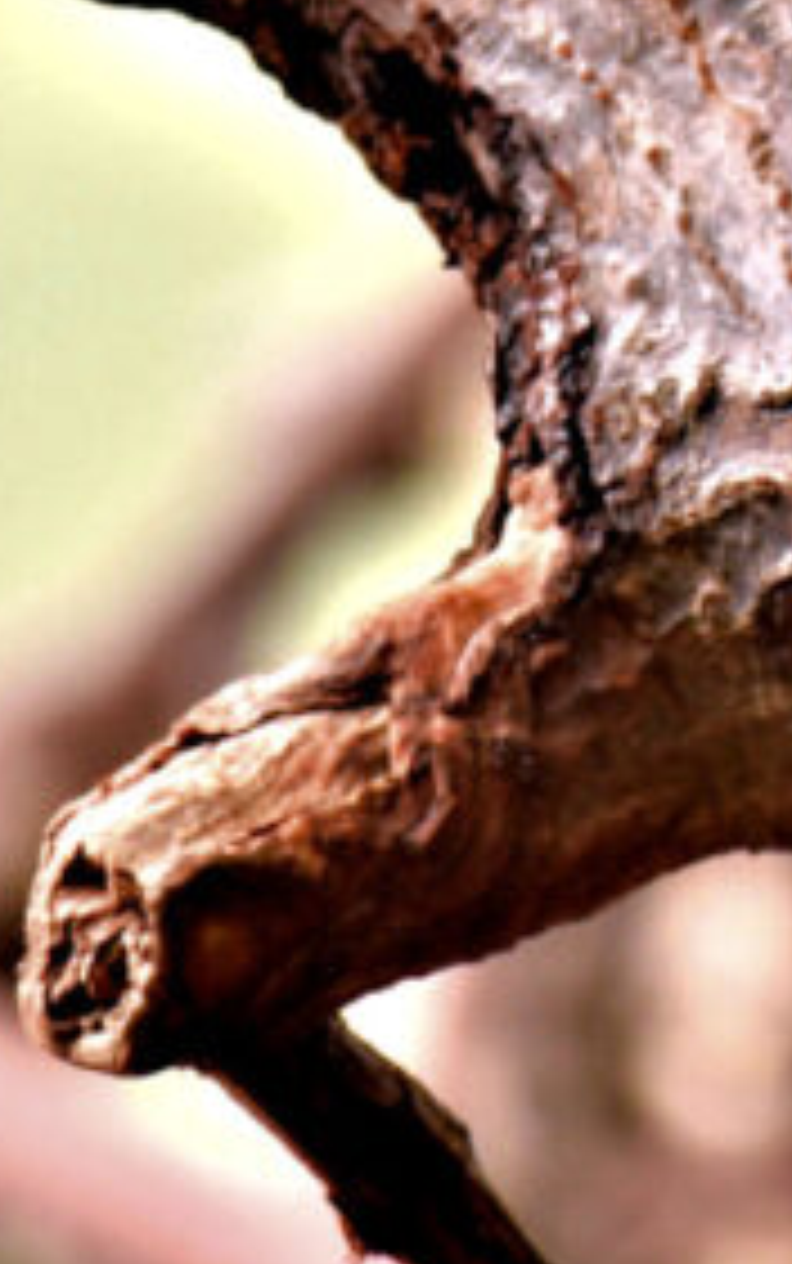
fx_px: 63930
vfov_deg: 1.1
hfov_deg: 0.7
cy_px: -56
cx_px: 1588
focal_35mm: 1854
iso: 560
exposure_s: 1/125
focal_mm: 500
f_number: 5.6
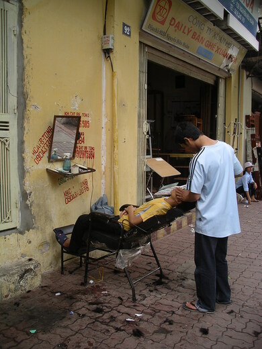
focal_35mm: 37
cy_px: 174
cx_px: 131
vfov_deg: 50.1
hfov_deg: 38.7
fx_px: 373
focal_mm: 7.8
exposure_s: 1/93
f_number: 2.8
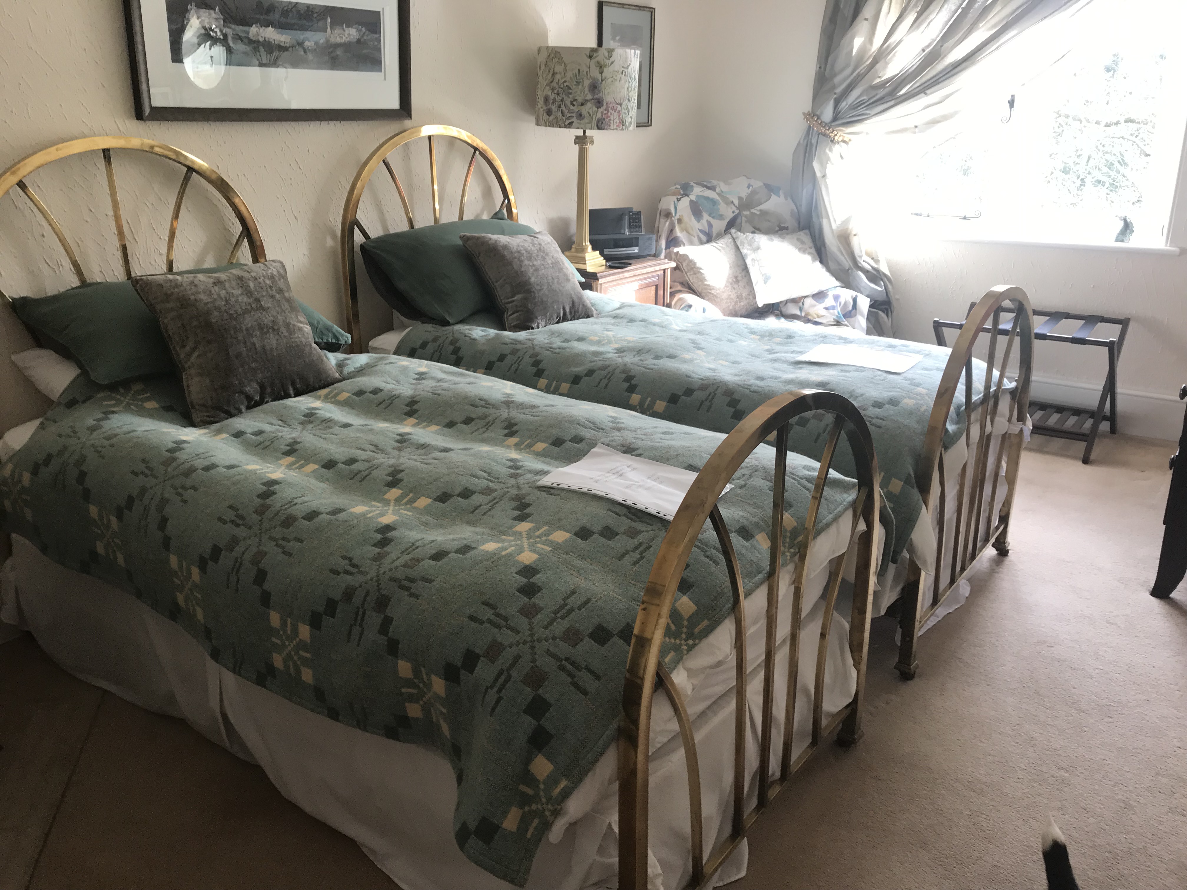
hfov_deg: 63.4
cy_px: 445
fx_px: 960
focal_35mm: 28
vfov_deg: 49.7
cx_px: 594
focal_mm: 3.99
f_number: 1.8
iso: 32
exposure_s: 1/50
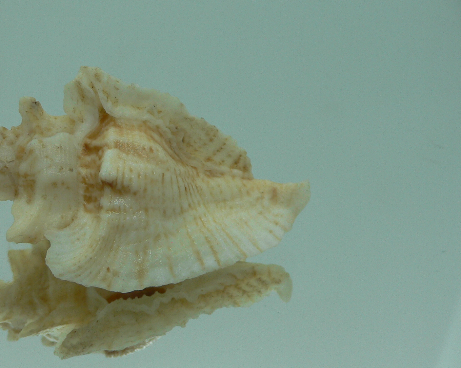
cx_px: 135
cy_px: 194
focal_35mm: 49
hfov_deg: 37.4
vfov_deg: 30.8
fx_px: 668
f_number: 2.8
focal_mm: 4.6
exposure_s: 1/80
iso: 80
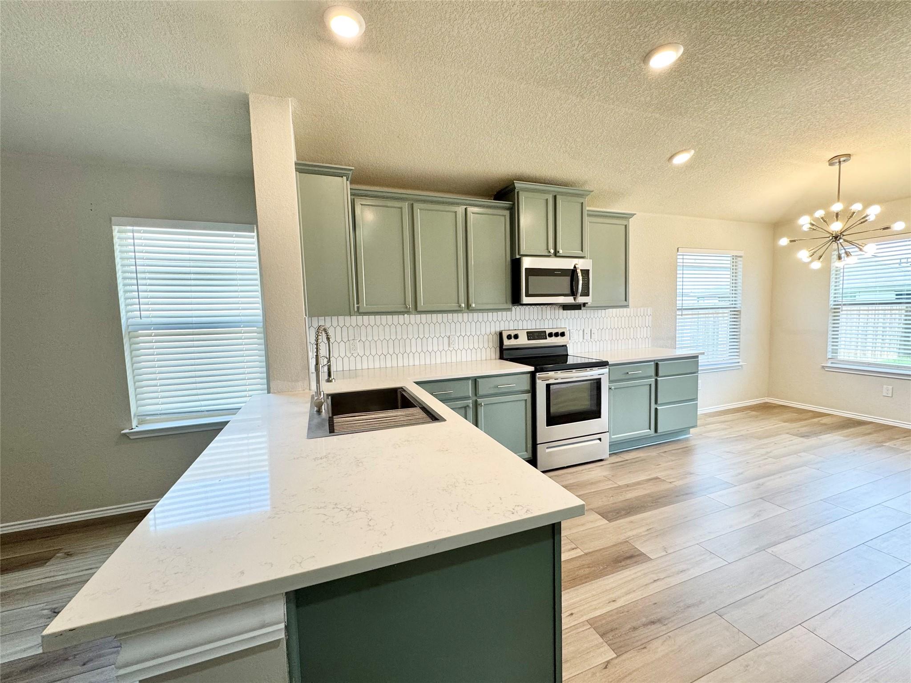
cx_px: 456
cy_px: 342
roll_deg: +1.2
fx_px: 368
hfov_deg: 102.1
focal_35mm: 14
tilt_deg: -5.2
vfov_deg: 85.7
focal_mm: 2.22
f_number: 2.2
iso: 125
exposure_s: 1/120
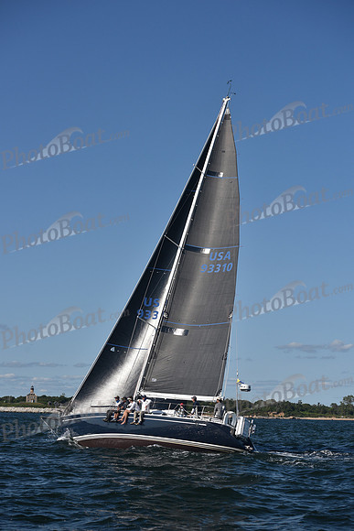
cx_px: 177
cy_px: 266
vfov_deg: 28.8
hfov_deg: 19.5
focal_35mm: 70
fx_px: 1032
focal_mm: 70
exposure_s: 1/1250
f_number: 5
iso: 250
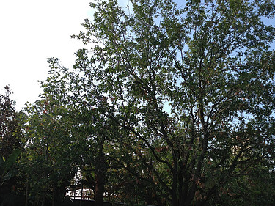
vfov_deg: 28.5
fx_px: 405
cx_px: 186
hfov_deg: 37.1
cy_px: 127
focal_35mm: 51
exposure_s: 1/645
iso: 50
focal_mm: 4.13
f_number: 2.4
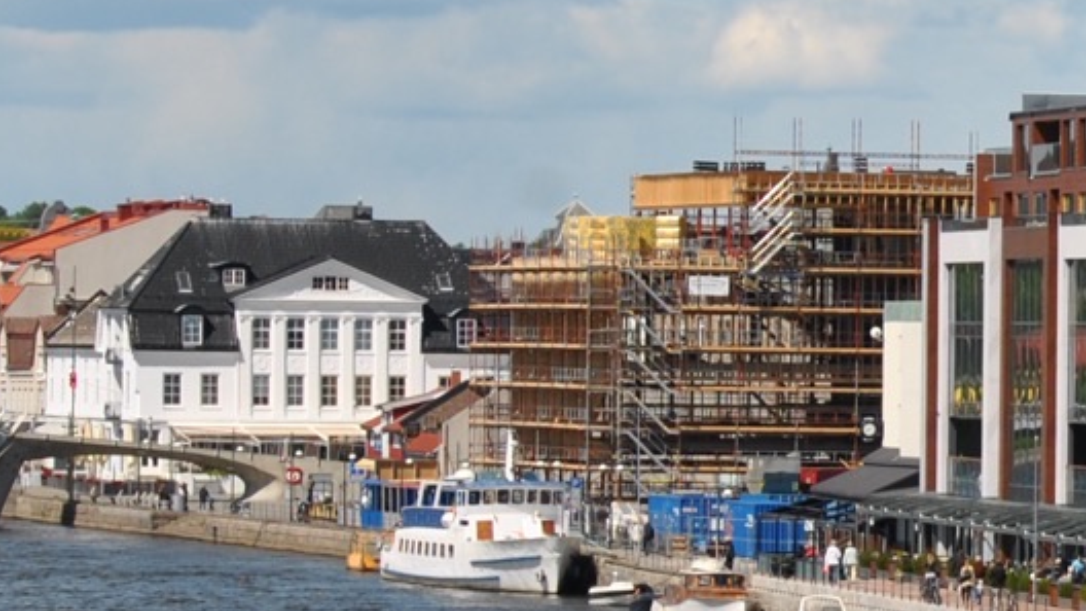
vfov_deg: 3.7
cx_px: 1473
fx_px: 9445
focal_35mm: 328
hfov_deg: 6.5
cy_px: 474
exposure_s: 1/320
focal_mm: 55
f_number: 9
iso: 100
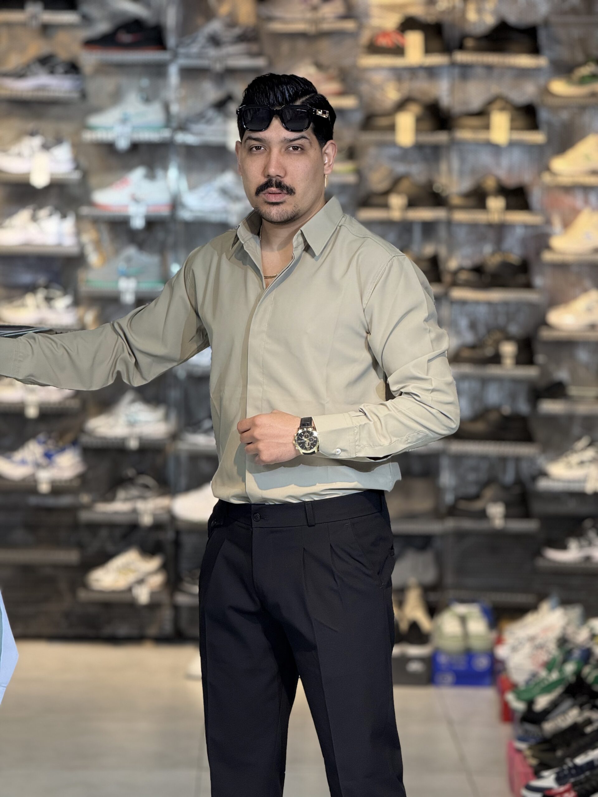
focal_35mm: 120
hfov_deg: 12.3
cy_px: 398
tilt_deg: -4.0
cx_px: 299
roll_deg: -1.2
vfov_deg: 16.4
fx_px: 2764
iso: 125
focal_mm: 15.66
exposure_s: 1/100
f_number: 2.8
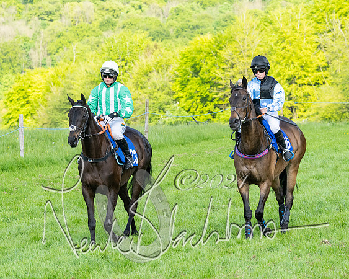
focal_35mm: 210
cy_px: 134
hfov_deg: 9.2
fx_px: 2168
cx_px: 219
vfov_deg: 7.4
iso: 400
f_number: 5
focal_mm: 103
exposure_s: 1/1000
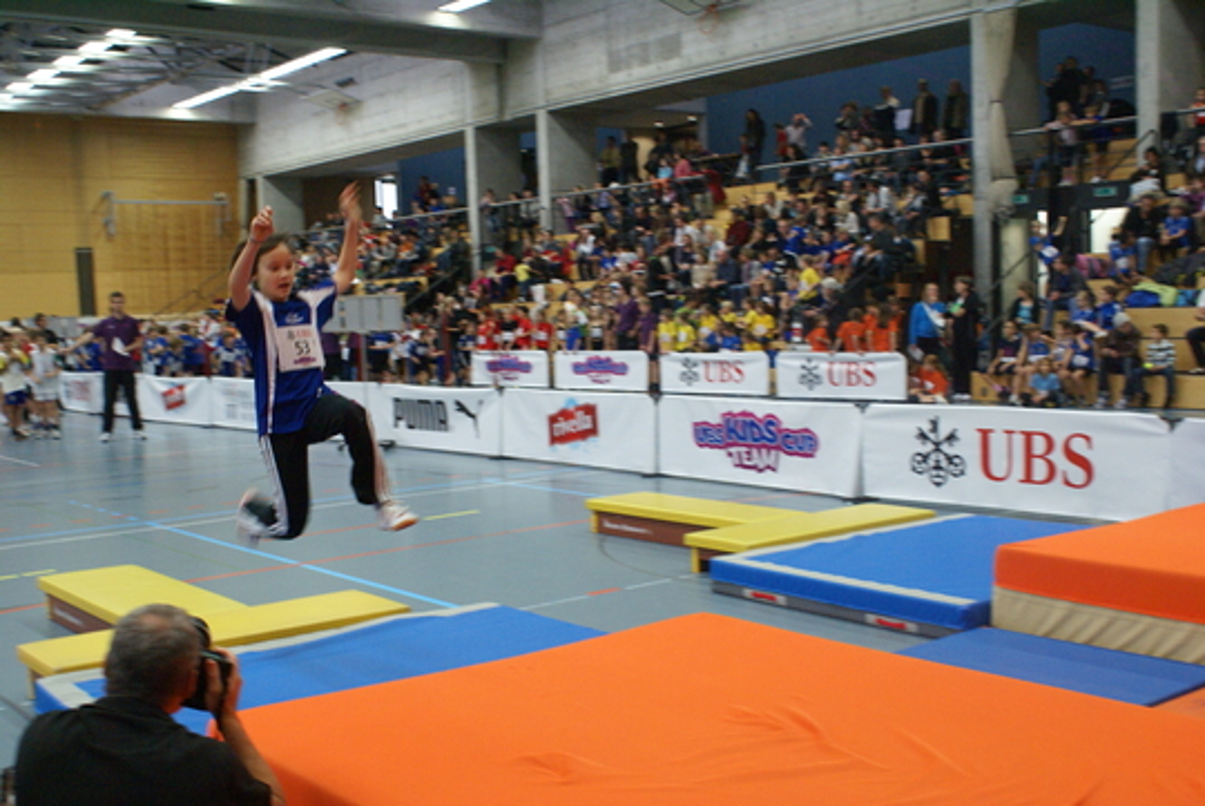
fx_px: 1306
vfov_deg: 34.3
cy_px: 403
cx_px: 602
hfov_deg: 49.5
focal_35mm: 39
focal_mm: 26
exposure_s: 1/60
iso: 800
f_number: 4.5
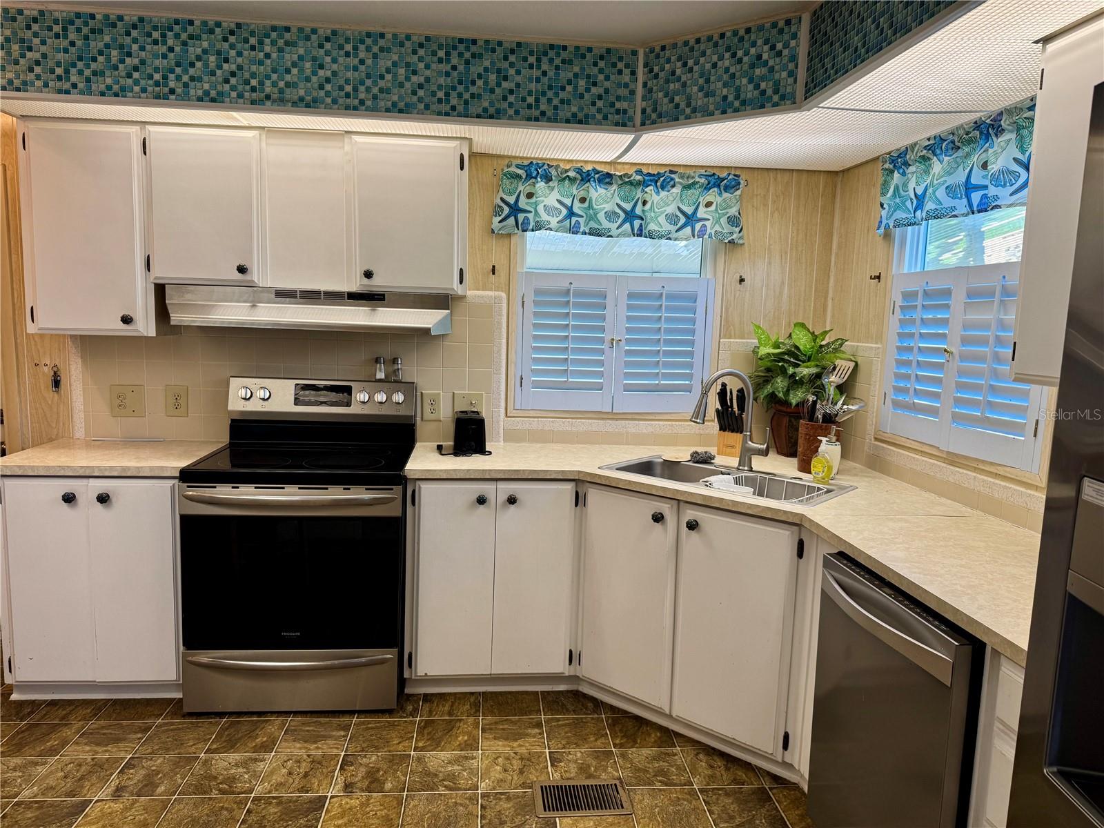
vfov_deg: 56.8
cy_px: 414
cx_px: 552
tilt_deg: -7.2
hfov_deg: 71.6
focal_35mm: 24
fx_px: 765
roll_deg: -1.2
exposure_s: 1/120
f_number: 1.78
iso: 64
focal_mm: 6.76
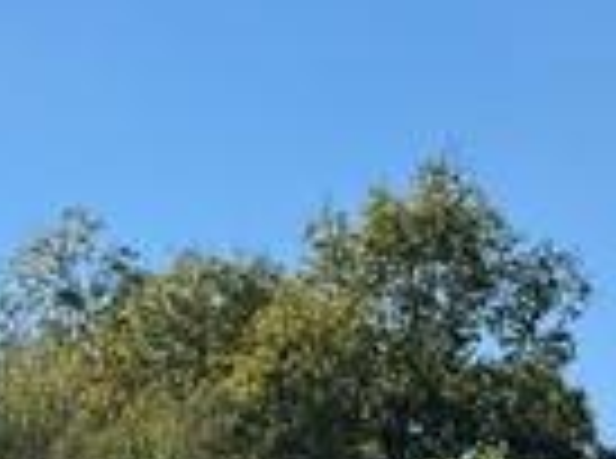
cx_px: -459
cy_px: 922
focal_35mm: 180
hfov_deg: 10.4
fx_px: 3195
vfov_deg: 7.8
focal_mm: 6.76
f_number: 1.78
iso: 80
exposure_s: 1/4608
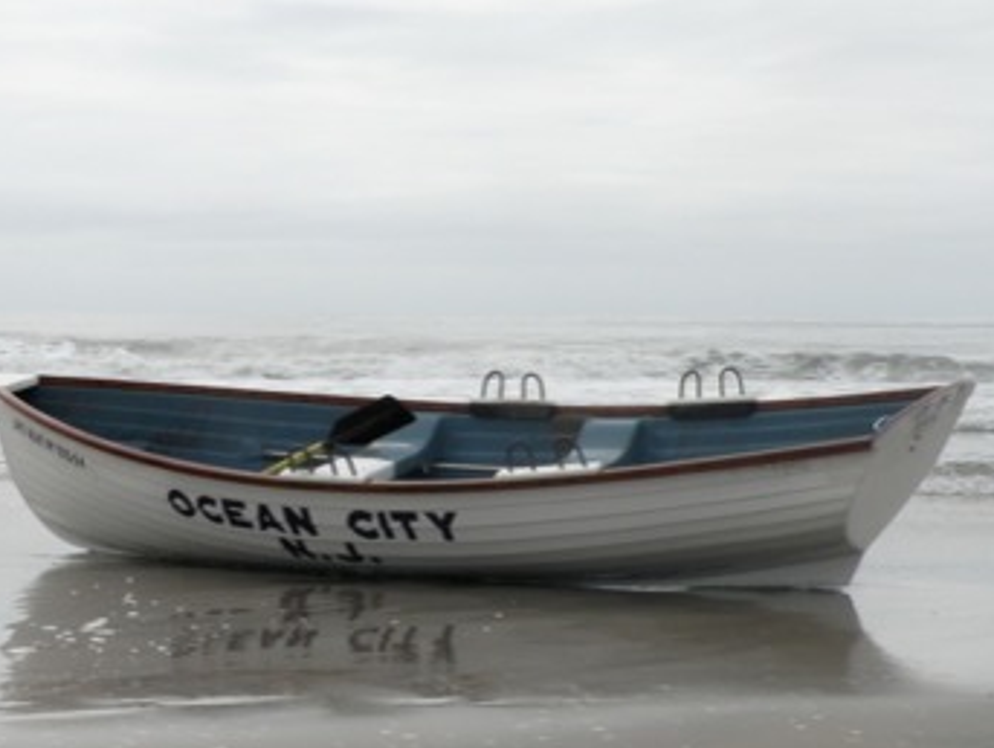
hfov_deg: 33.7
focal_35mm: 57
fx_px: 1638
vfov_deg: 25.6
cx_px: 426
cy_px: 496
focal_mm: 7.4
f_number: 7.1
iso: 64
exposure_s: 1/292
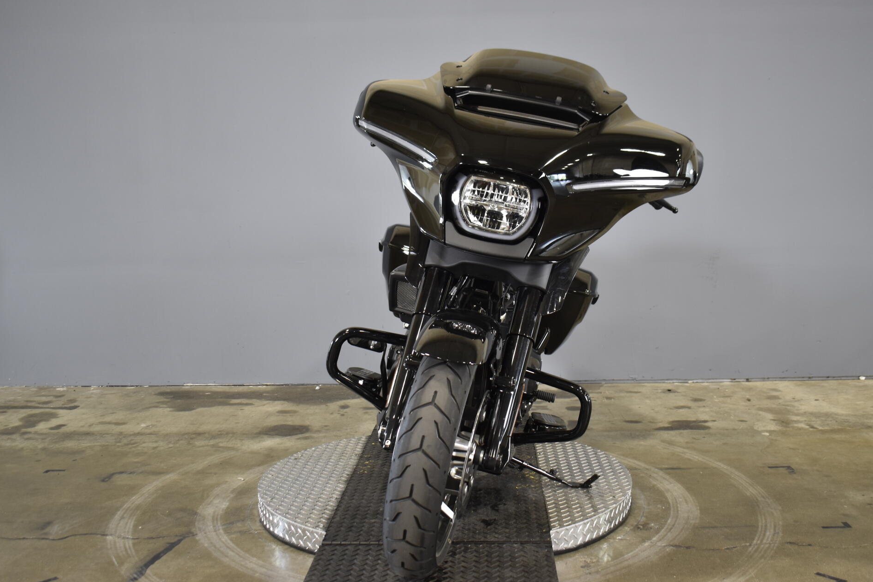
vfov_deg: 35.0
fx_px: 921
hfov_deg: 50.7
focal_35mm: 38
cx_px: 457
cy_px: 280
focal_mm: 24
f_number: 4
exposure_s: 1/20
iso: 400
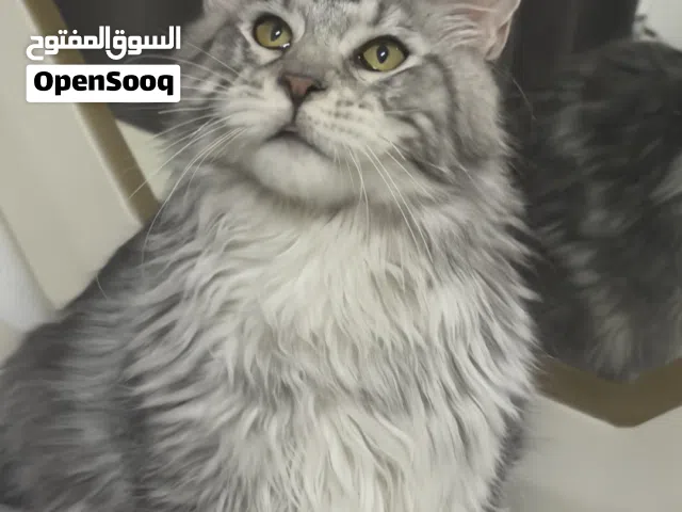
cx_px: 341
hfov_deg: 39.7
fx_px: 946
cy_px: 256
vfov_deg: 30.3
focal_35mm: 48
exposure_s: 1/25
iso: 500
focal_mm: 6.76
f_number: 1.78
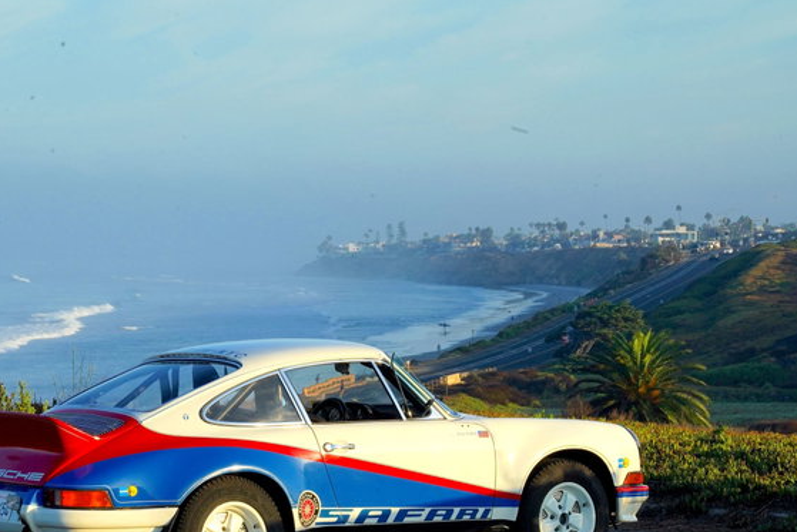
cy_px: 328
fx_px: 3189
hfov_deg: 14.2
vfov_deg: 9.5
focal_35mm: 144
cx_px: 270
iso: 640
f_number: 22
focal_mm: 105
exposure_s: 1/125
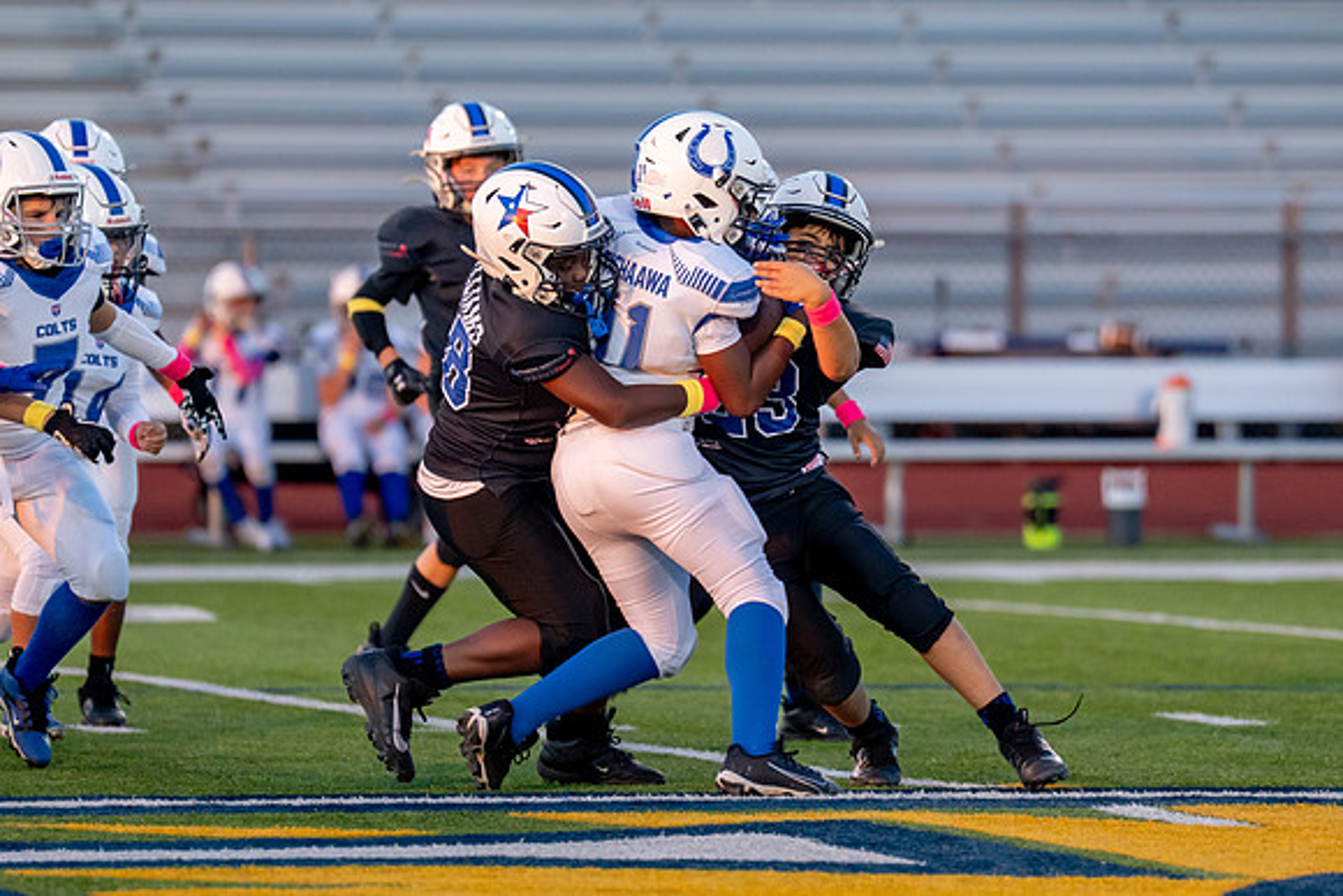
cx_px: 715
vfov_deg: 3.7
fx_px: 13885
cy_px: 459
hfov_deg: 5.5
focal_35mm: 372
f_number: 2.8
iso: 1000
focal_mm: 200
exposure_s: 1/1250
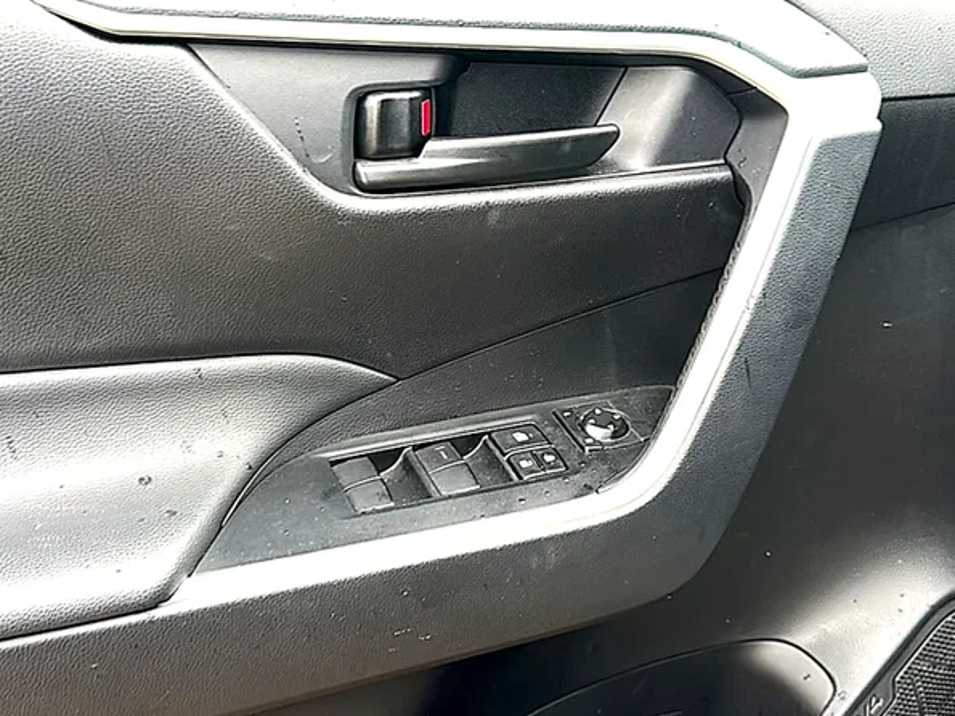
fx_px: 1103
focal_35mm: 40
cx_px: 435
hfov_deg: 46.8
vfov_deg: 35.9
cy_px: 360
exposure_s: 1/45
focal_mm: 6.86
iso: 50
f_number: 1.78
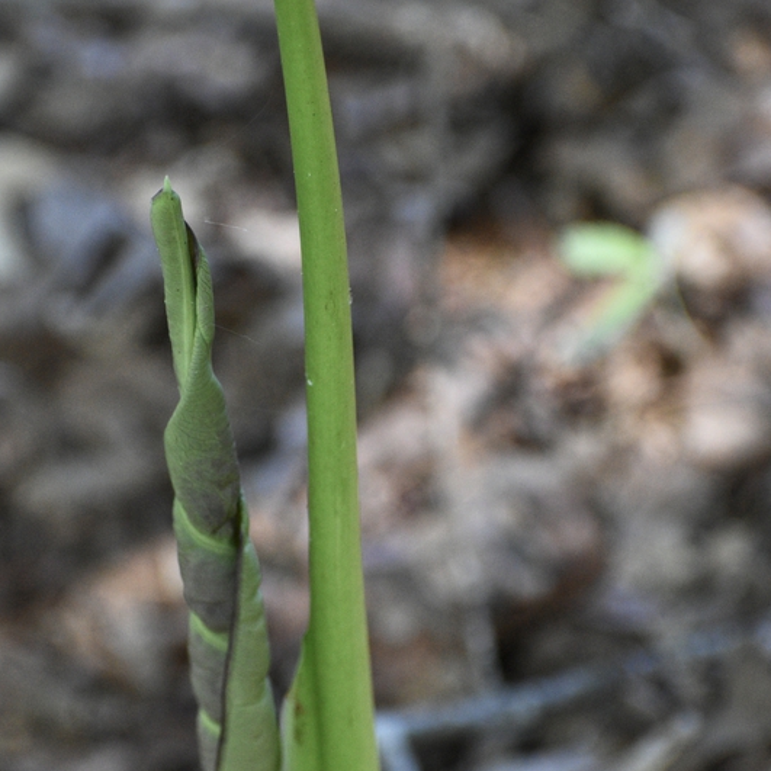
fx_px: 7434
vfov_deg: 5.9
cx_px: 314
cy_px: 523
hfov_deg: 5.9
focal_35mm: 295
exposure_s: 1/800
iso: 2000
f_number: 5
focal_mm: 120
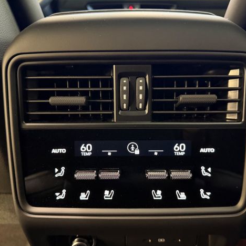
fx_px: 233
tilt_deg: -21.1
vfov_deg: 55.6
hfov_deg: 55.6
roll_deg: +0.1
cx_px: 129
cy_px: 125
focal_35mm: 29
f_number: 1.78
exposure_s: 1/30
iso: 1600
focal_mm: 6.76
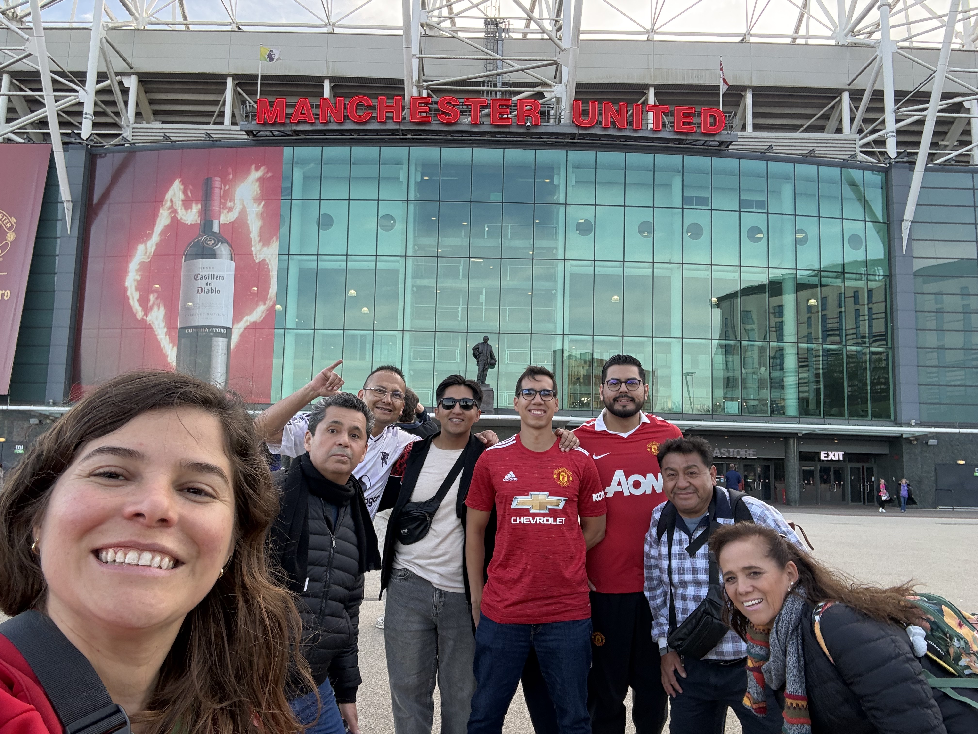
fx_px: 650
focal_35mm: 23
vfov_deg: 58.9
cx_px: 489
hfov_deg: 73.9
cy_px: 367
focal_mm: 2.69
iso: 32
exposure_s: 1/122
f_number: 1.9
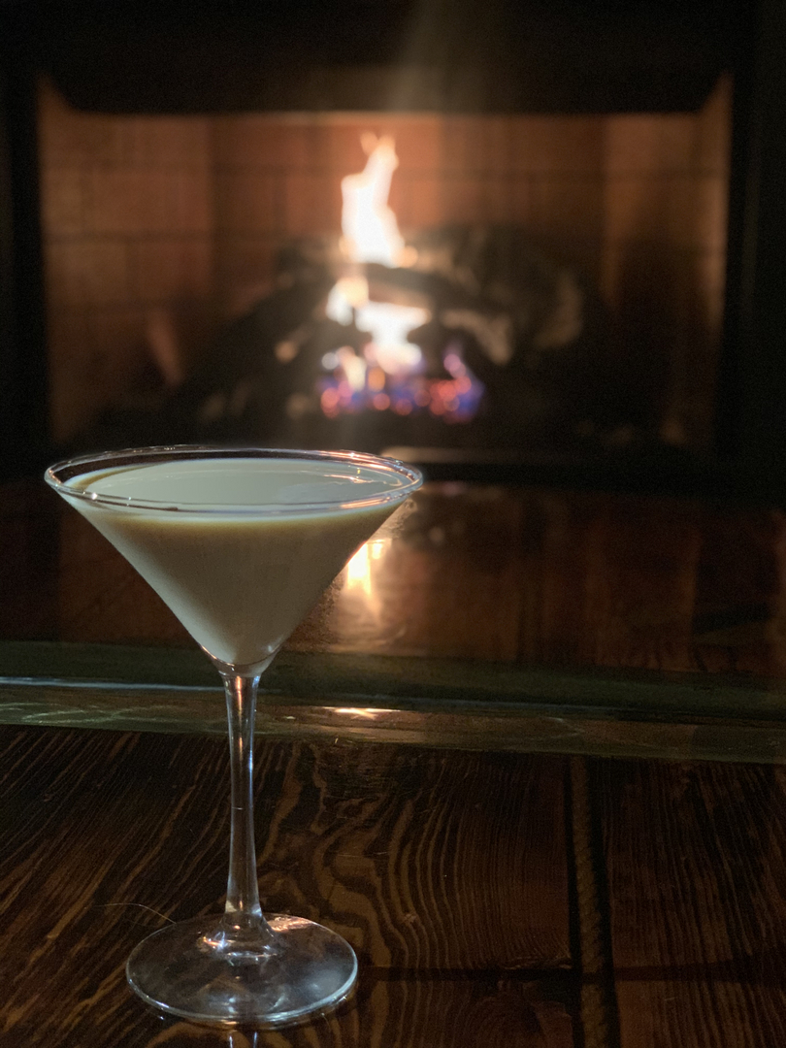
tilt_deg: -9.3
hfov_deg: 28.0
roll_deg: -0.1
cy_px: 524
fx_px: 1574
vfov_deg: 36.8
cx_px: 393
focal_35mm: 52
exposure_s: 1/30
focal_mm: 6
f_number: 2.4
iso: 640
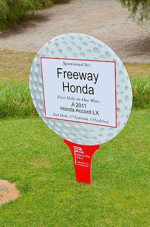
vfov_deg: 30.6
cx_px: 75
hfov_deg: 20.5
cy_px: 114
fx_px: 414
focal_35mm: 66
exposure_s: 1/250
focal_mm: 44
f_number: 11
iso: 200
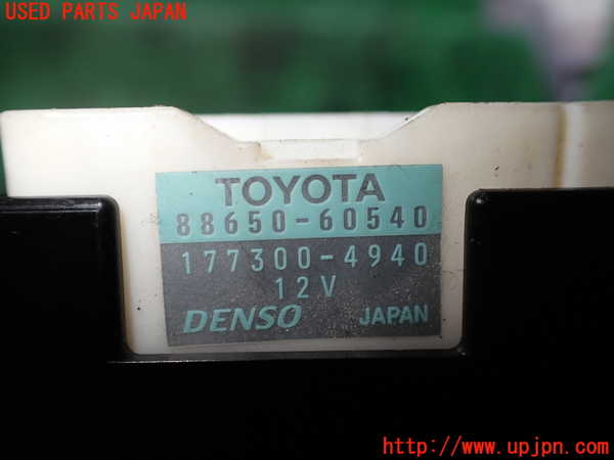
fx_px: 532
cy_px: 230
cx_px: 307
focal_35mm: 30
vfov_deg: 46.8
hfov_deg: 60.0
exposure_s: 1/125
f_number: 2.3
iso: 100
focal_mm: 5.4
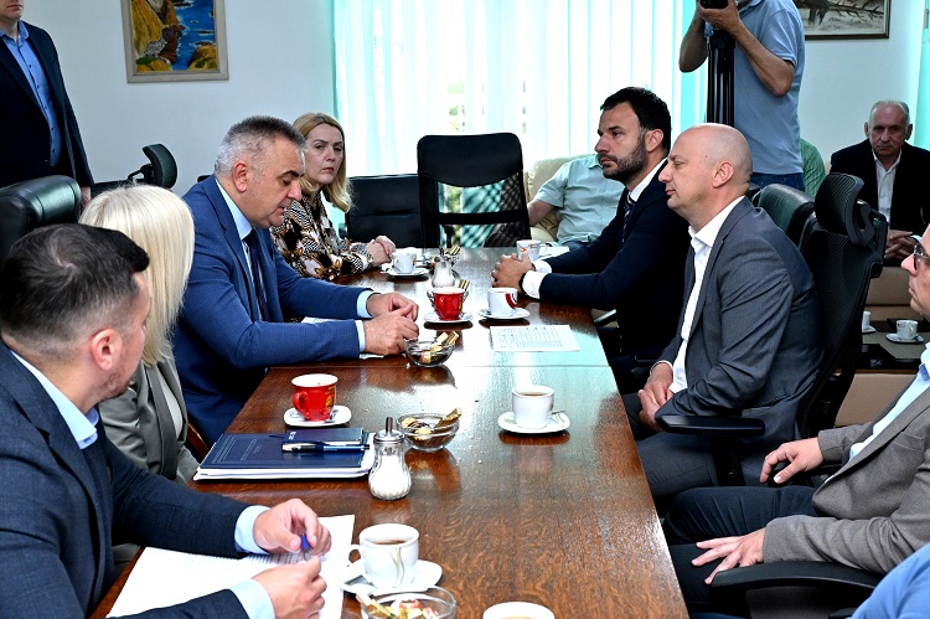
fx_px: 1058
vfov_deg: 32.6
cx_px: 465
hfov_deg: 47.4
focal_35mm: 41
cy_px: 310
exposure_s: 1/200
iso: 2500
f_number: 7.1
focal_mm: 41
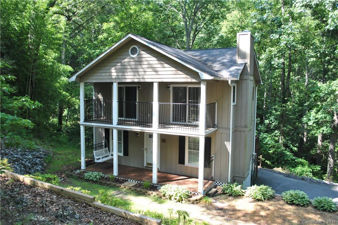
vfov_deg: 48.0
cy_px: 112
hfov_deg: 67.4
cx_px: 169
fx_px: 254
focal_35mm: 27
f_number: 4.5
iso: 200
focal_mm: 18
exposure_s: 1/125
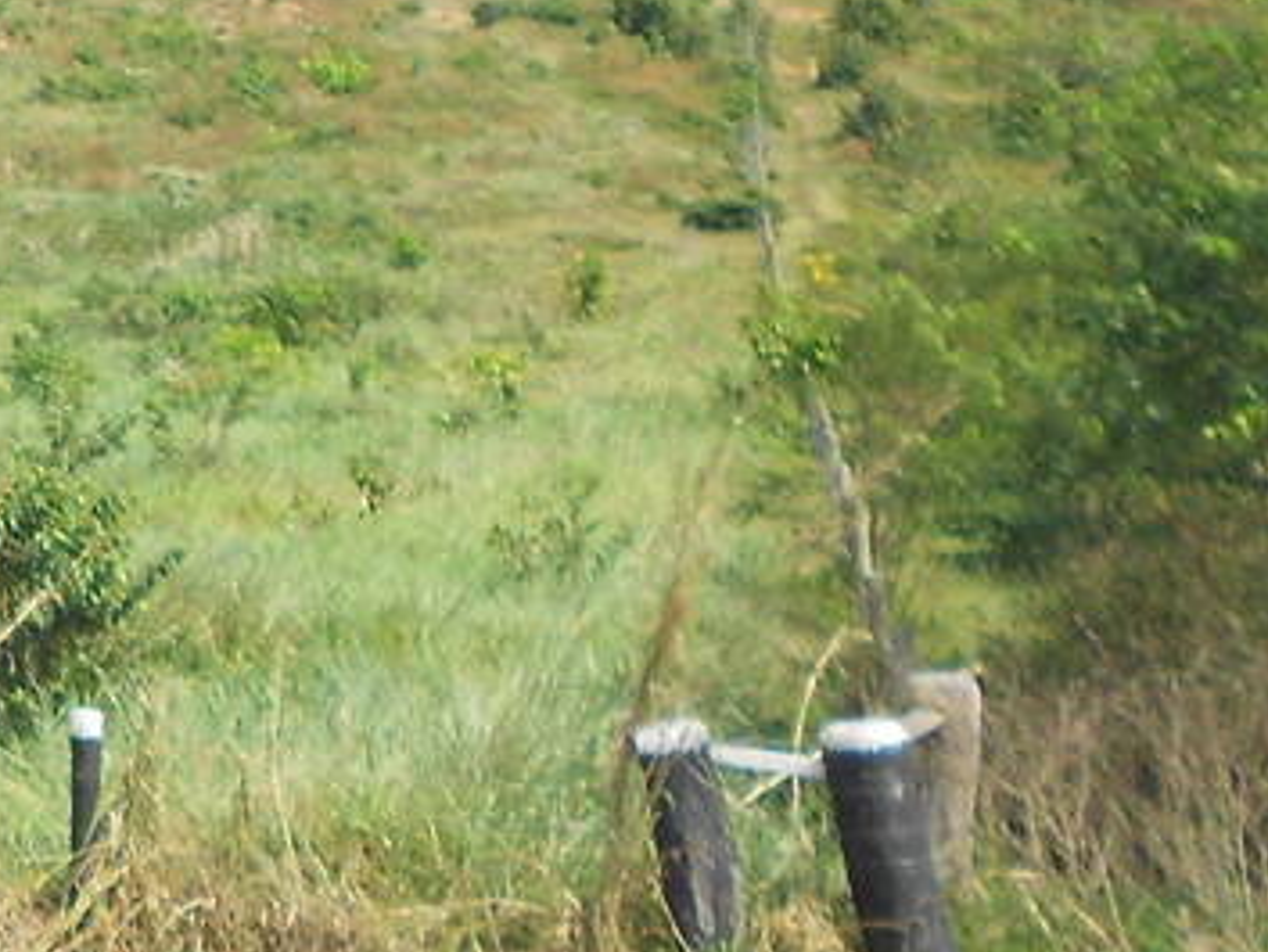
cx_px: -679
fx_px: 3884
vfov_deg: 13.9
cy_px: 194
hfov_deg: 16.7
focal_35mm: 106
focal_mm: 4.6
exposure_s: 1/500
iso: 80
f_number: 3.2
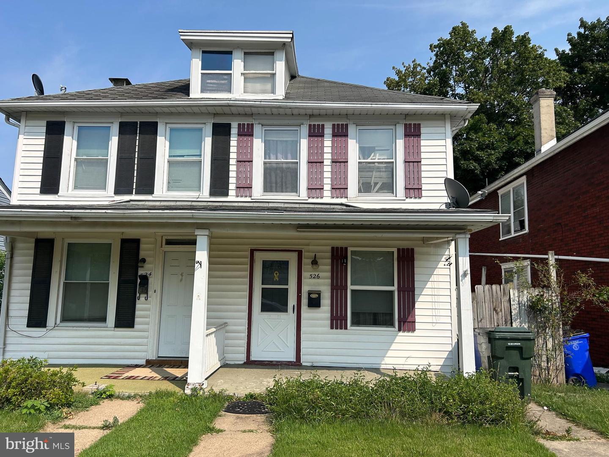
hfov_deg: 67.3
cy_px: 228
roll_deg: -1.1
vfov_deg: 53.1
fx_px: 457
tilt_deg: +8.5
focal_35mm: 26
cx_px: 304
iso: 50
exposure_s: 1/4630
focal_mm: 5.7
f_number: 1.5
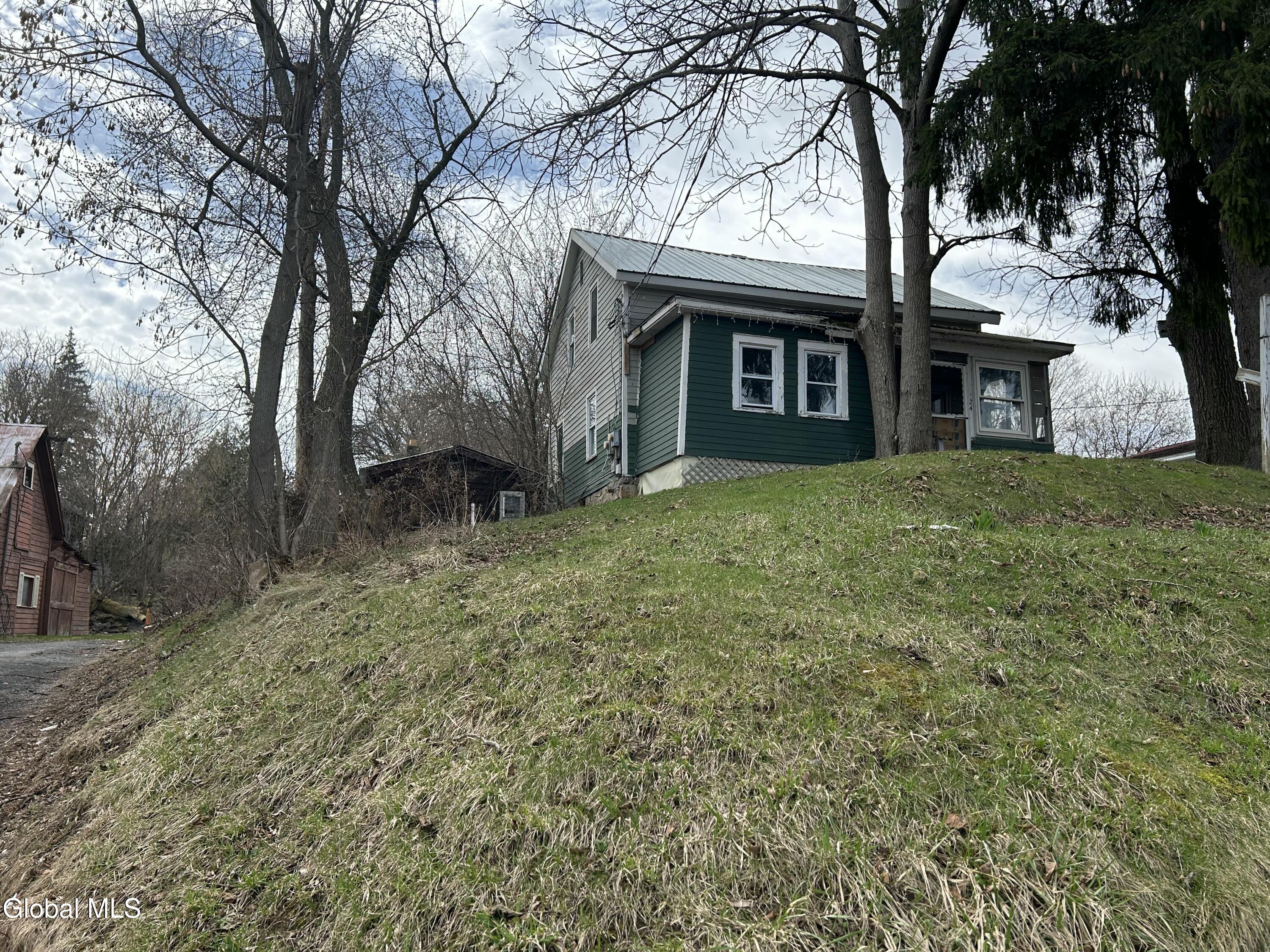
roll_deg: -0.2
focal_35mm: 26
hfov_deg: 67.3
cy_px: 476
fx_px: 954
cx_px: 635
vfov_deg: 53.1
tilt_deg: +9.3
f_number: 1.5
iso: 50
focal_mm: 5.7
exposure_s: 1/3704
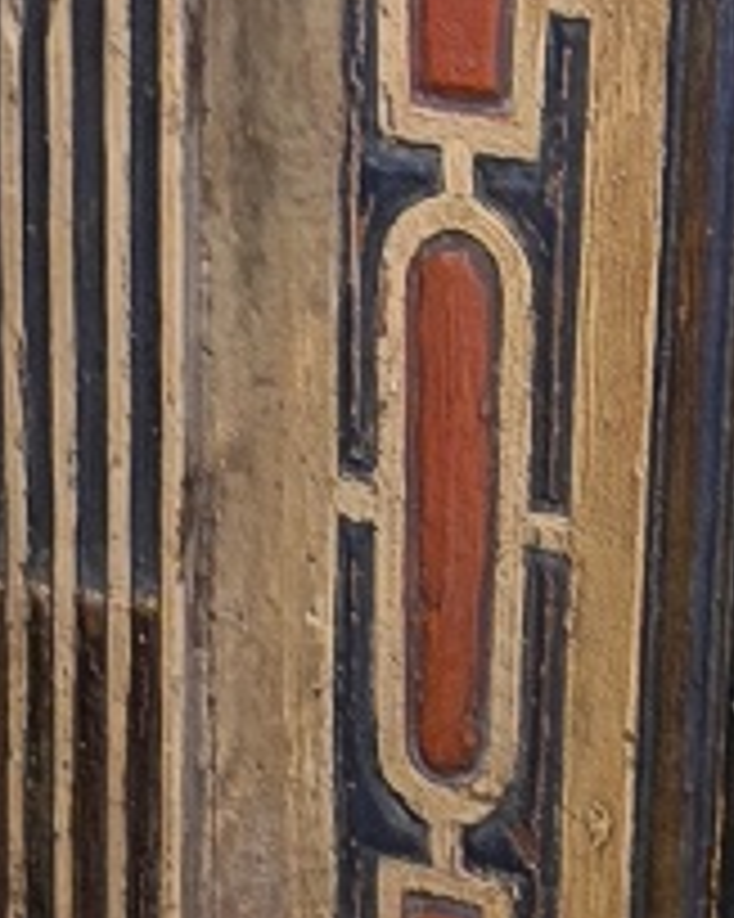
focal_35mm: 276
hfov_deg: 5.5
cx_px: 1175
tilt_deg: -37.6
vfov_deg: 6.8
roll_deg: -3.0
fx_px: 7500
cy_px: 1890
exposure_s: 1/33
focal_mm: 6.76
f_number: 1.78
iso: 400
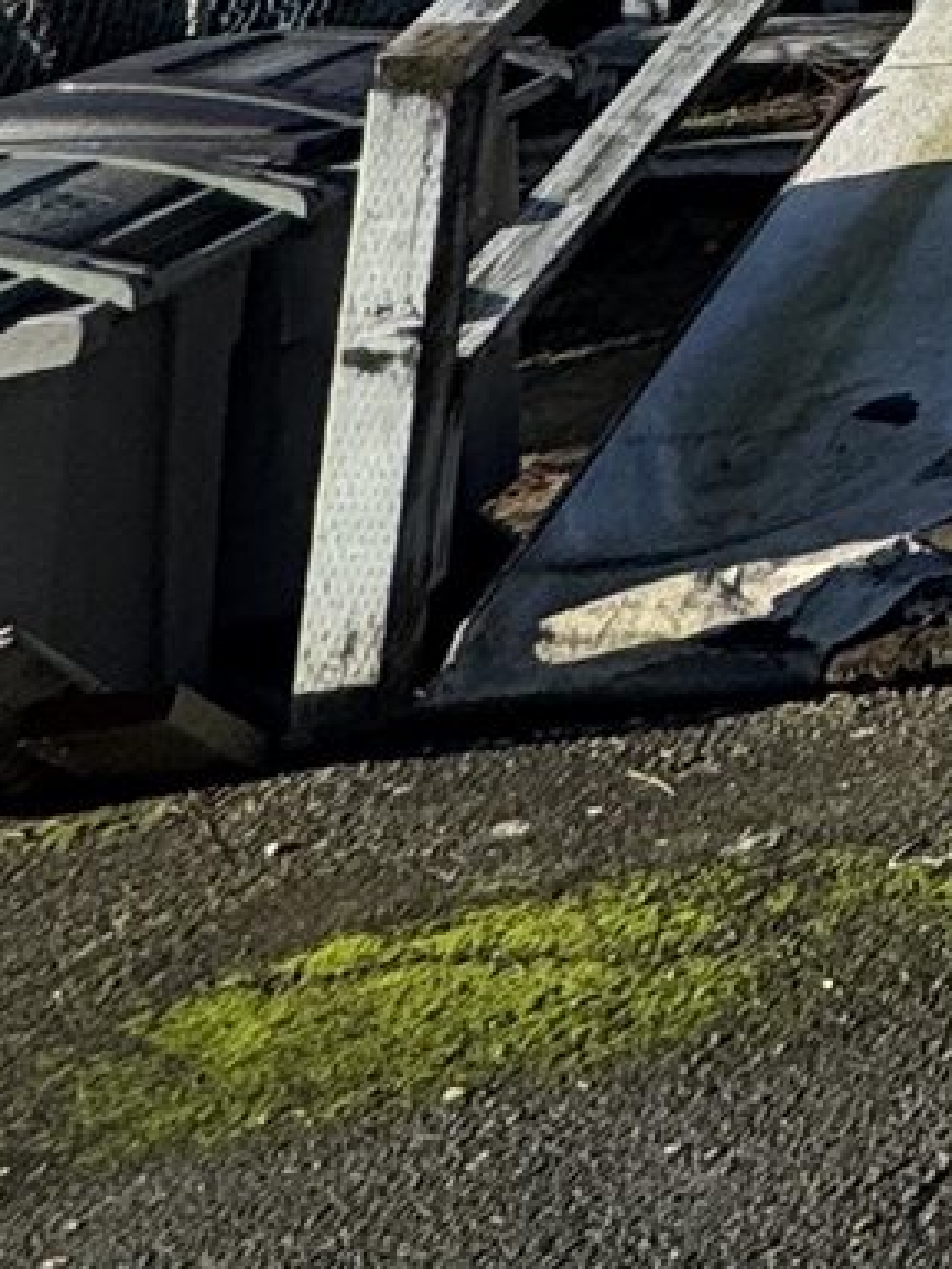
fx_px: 3080
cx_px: 2740
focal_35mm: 84
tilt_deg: +3.5
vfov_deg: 18.0
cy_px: -1077
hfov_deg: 11.5
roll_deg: -1.0
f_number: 2.2
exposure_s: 1/1672
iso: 50
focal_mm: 2.22
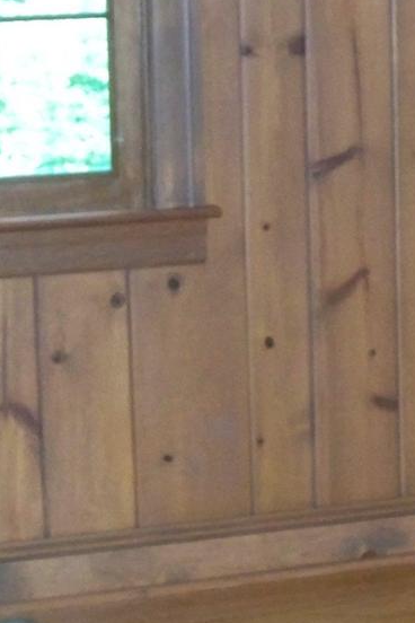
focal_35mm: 139
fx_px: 2403
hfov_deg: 9.8
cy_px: 95
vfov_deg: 14.6
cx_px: 377
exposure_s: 1/30
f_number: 2.8
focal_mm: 7.54
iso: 400
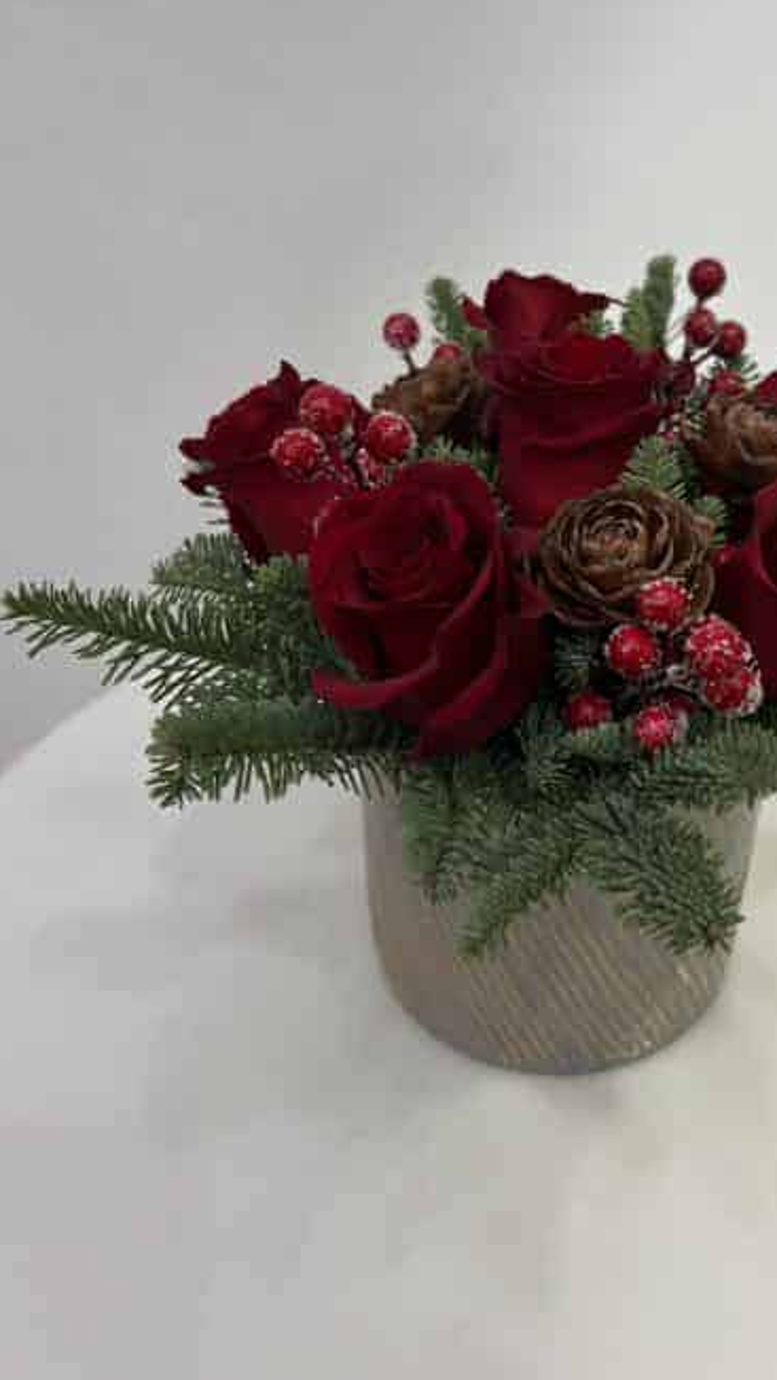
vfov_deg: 59.2
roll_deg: -3.6
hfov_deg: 35.0
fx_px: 1208
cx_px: 565
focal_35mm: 33
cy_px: 593
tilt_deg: -34.3
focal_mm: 5.7
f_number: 1.5
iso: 125
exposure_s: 1/120
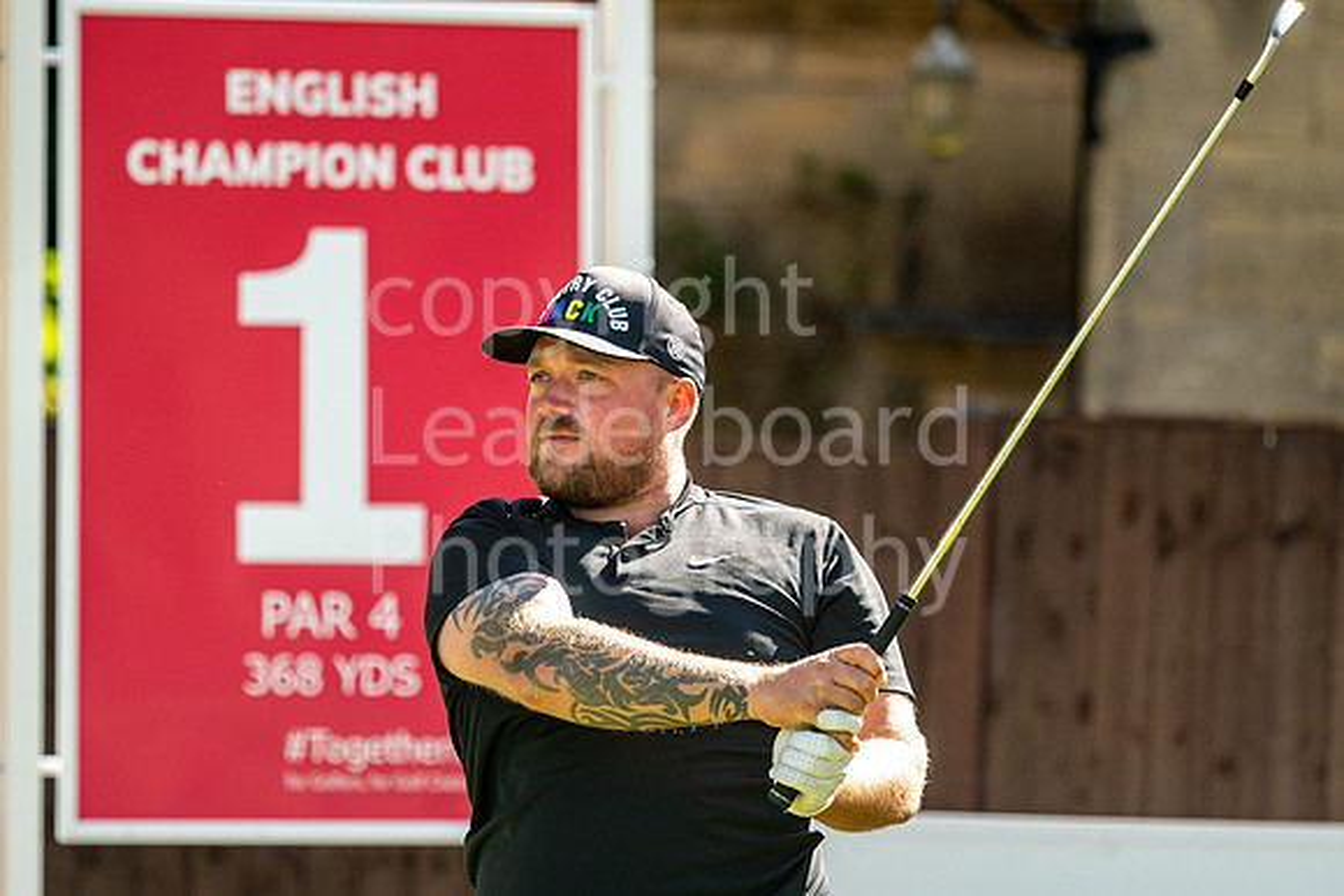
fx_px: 18778
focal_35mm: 503
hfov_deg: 4.1
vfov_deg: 2.7
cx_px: 593
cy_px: 501
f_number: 4
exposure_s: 1/800
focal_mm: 300
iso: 200
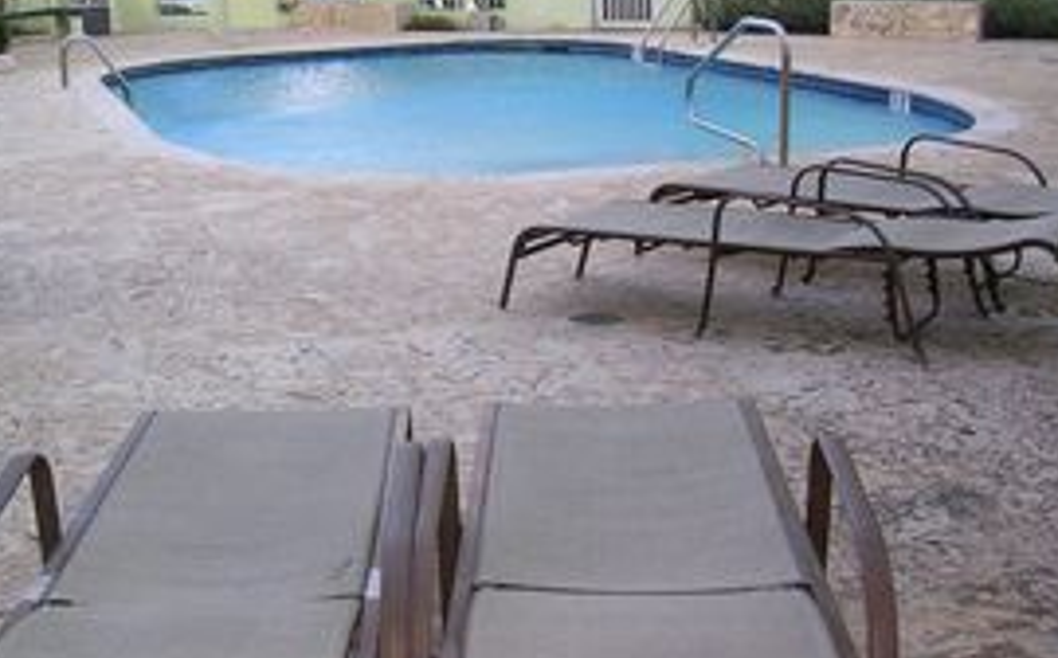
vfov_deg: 23.5
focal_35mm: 55
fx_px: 1584
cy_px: 294
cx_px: 380
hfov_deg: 36.7
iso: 71
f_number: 2.8
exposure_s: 1/163
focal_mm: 5.8
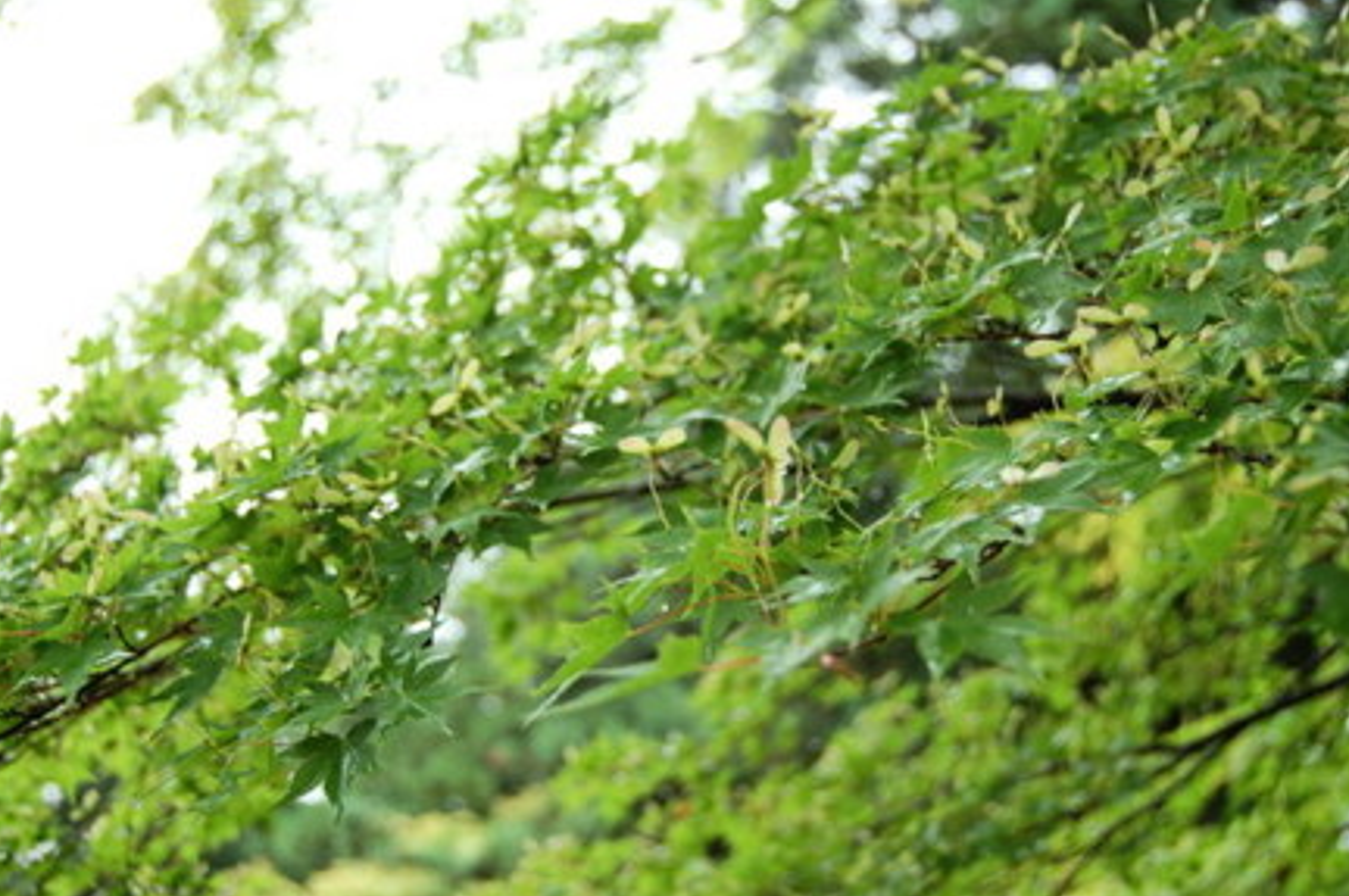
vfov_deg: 26.9
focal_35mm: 50
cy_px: 464
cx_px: 665
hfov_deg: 39.6
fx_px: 1871
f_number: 4.5
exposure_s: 1/80
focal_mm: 32
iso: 200
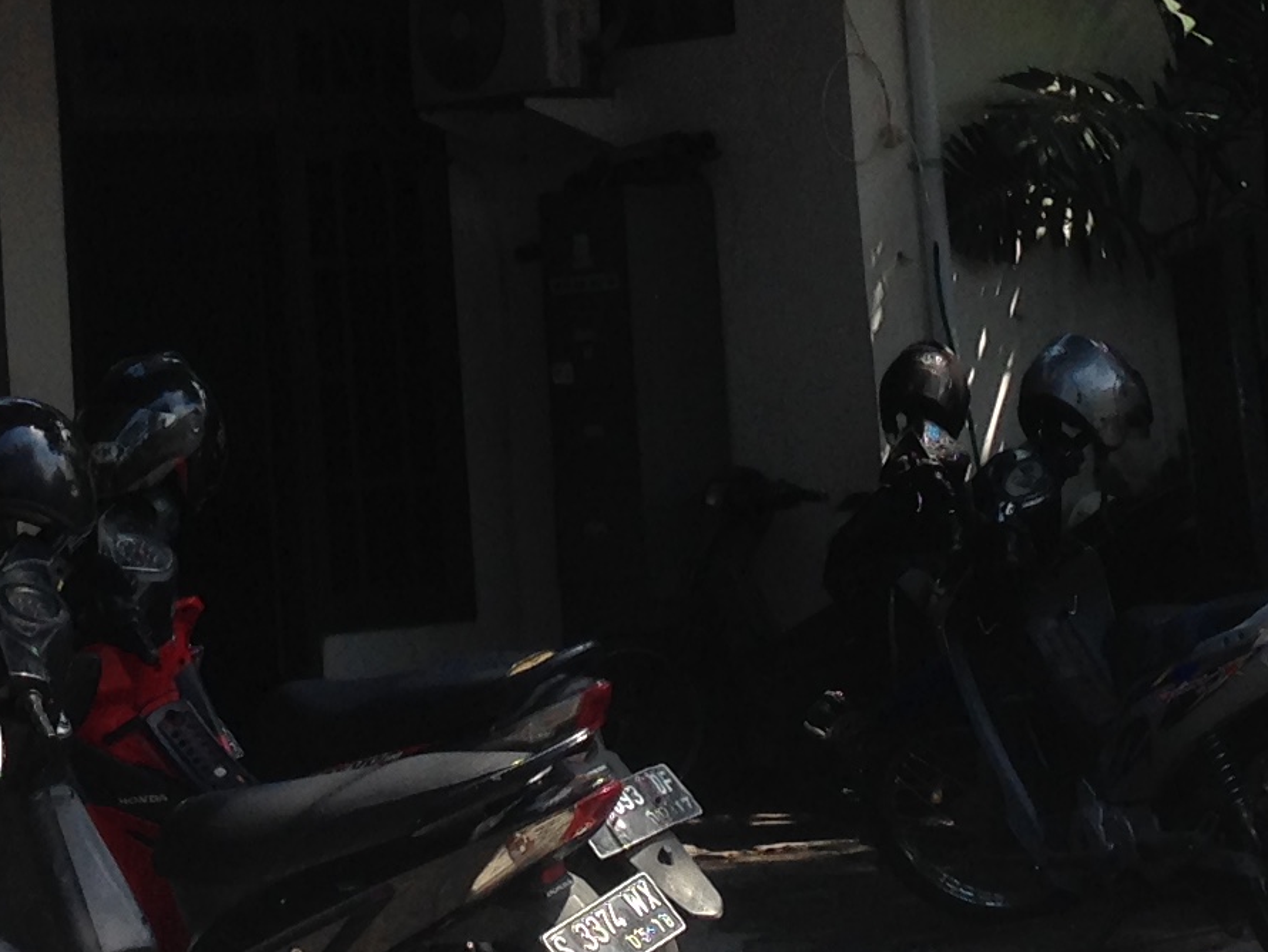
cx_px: 325
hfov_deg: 16.2
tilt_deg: +10.7
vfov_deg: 12.0
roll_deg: +2.2
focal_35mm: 121
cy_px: -185
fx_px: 4433
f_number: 2.4
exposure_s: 1/616
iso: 50
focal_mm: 4.12
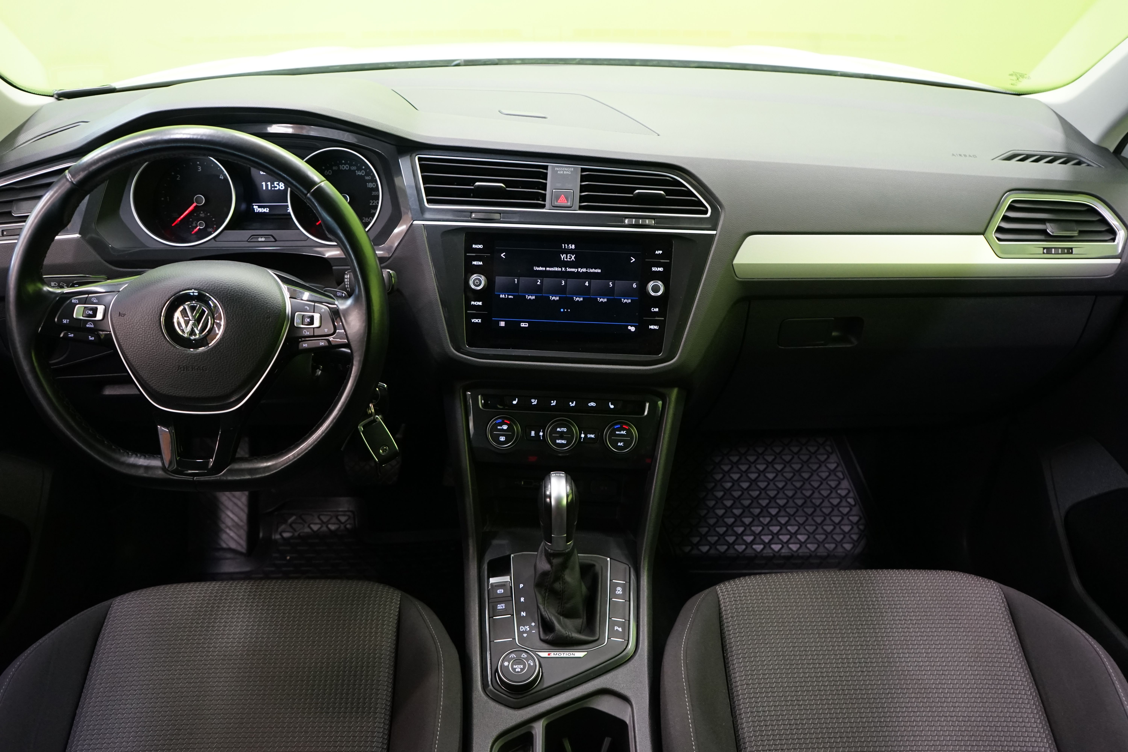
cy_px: 376
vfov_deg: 43.6
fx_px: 940
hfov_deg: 61.9
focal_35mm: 30
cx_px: 564
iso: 2000
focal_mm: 30
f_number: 5
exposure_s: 1/20
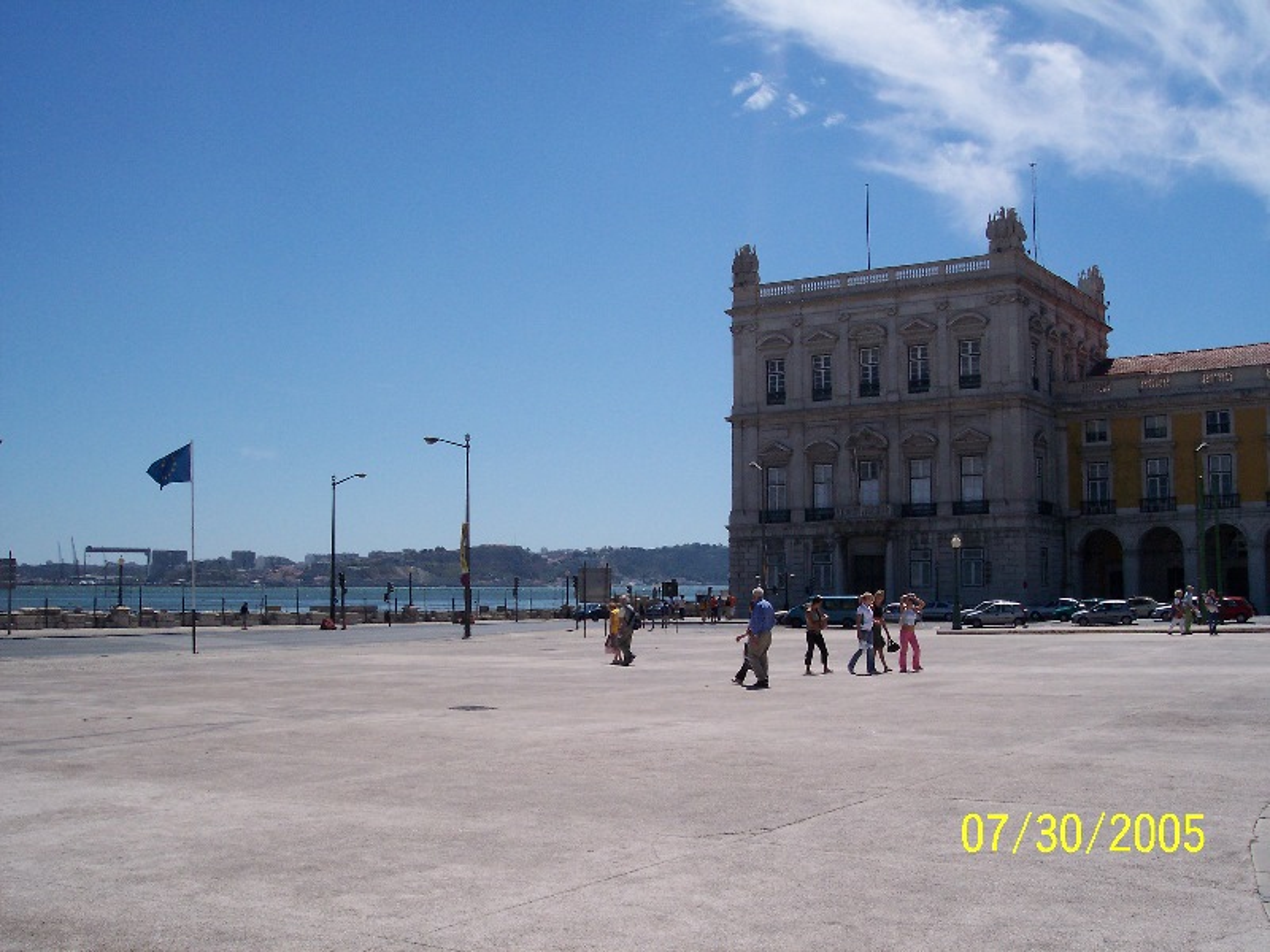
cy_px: 476
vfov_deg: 37.7
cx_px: 635
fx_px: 1394
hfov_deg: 49.0
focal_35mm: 38
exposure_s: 1/1000
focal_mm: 8
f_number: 4.8
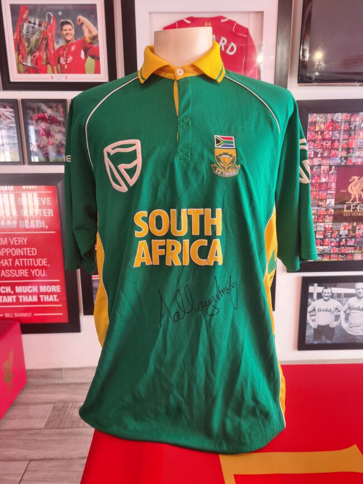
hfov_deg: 53.1
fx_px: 364
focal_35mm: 26
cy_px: 242
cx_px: 182
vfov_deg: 67.3
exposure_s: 1/50
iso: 50
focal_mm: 5.4
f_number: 1.8
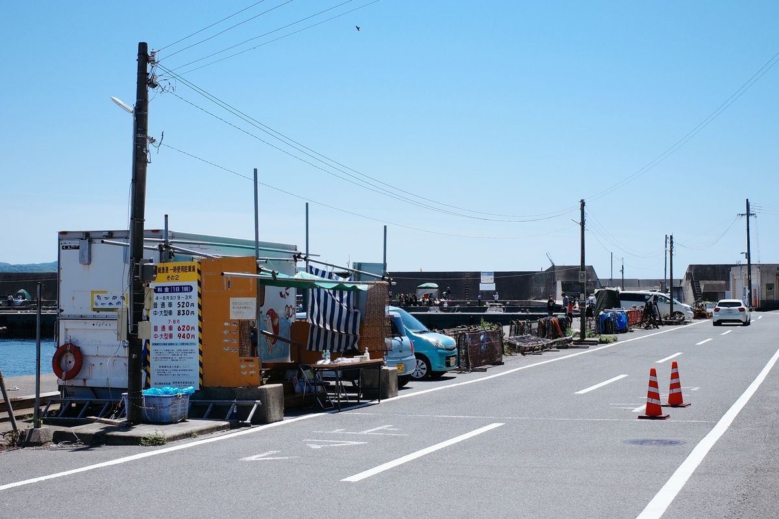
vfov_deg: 27.0
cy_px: 260
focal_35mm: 50
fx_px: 1082
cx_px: 390
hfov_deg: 39.6
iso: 200
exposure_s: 1/1000
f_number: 4
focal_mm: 18.3
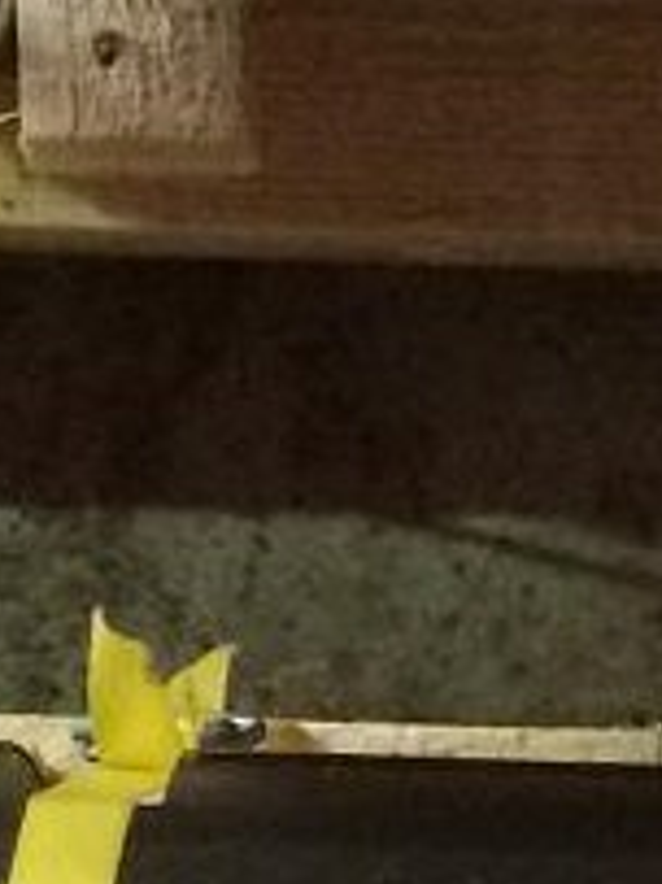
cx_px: 1311
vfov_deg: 10.0
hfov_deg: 7.6
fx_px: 4773
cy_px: 1637
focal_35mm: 187
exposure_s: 1/25
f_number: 2.2
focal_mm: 4.15
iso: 320
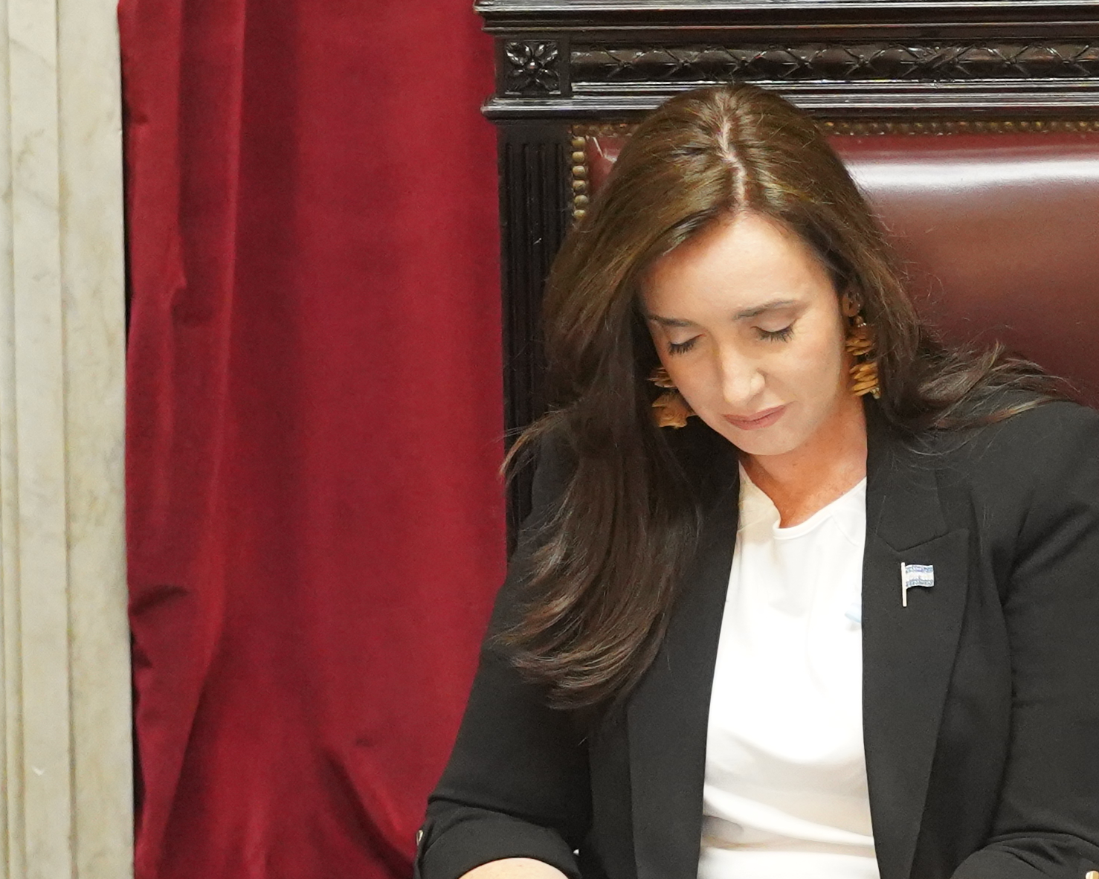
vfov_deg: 3.2
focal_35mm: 480
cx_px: 838
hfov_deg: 4.0
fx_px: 15610
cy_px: 636
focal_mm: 126
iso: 6400
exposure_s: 1/160
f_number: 4
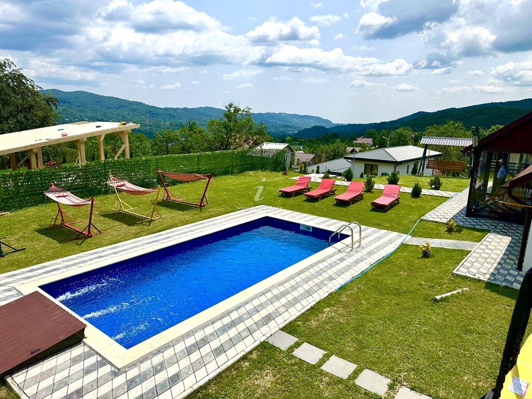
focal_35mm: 24
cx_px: 266
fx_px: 369
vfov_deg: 56.8
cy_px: 200
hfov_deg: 71.6
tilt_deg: -13.1
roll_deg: -1.1
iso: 80
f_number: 1.78
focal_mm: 6.86
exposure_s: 1/8197
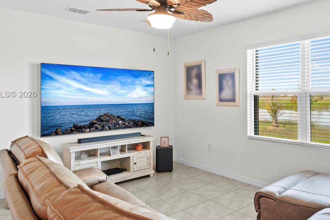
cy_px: 95
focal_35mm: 27
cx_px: 206
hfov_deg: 66.4
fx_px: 247
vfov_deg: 47.8
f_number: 11
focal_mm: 16
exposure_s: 1/1.67
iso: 400
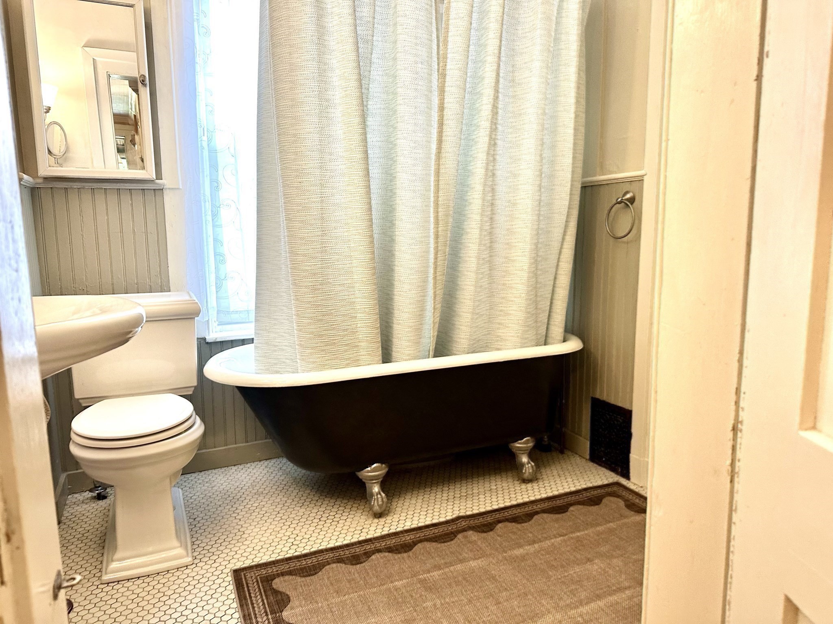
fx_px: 578
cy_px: 312
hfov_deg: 71.6
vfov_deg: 56.8
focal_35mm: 24
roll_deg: -1.5
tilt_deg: -9.5
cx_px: 416
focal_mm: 6.86
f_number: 1.78
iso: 160
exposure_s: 1/60
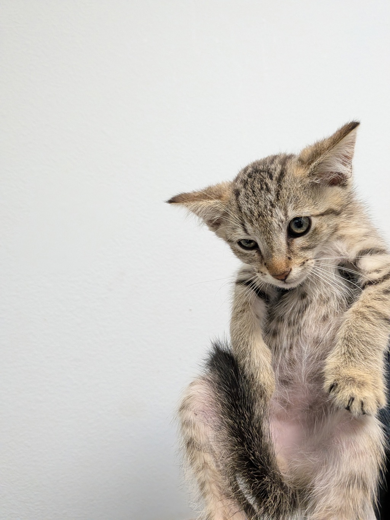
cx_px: 195
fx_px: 360
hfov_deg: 56.8
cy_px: 260
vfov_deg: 71.6
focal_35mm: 24
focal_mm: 4.53
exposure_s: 1/124
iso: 535
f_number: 1.7
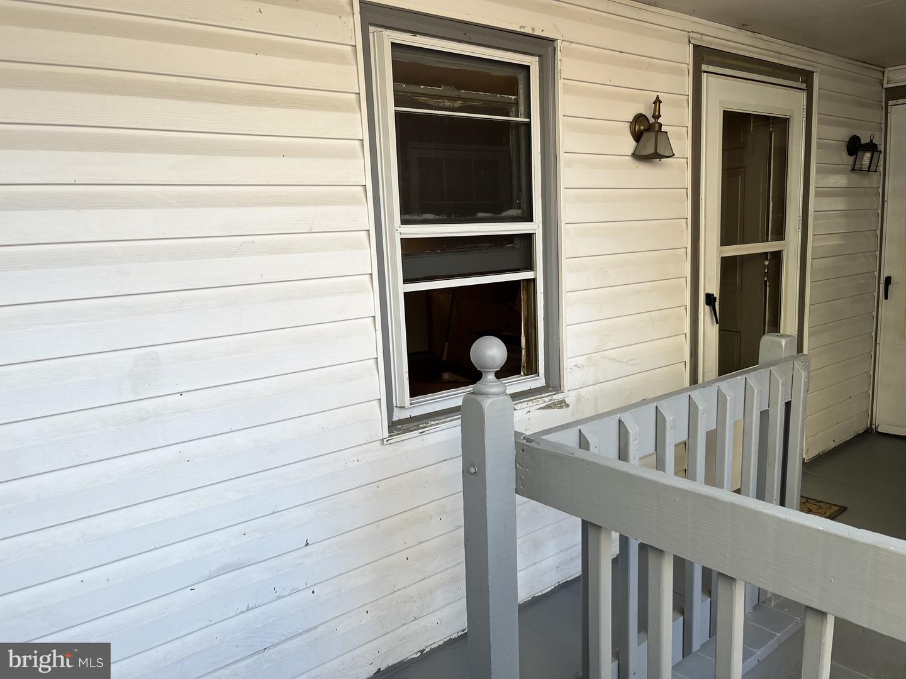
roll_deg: +3.1
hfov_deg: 67.3
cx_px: 453
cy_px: 340
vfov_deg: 53.1
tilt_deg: -10.1
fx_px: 680
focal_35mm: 26
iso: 32
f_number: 1.6
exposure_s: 1/129
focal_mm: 5.1
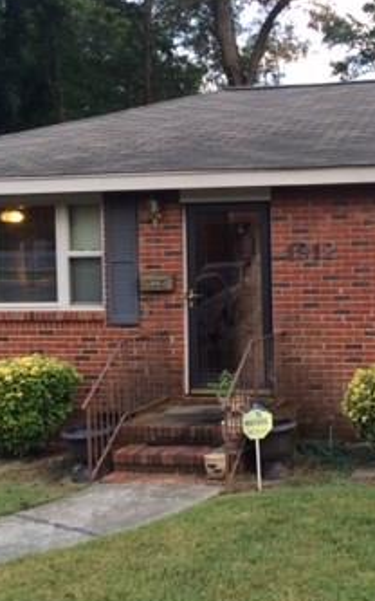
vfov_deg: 34.4
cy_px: 224
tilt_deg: -0.9
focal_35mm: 59
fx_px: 965
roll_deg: +1.6
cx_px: 308
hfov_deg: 21.7
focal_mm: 4.15
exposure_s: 1/60
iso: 40
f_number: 2.2
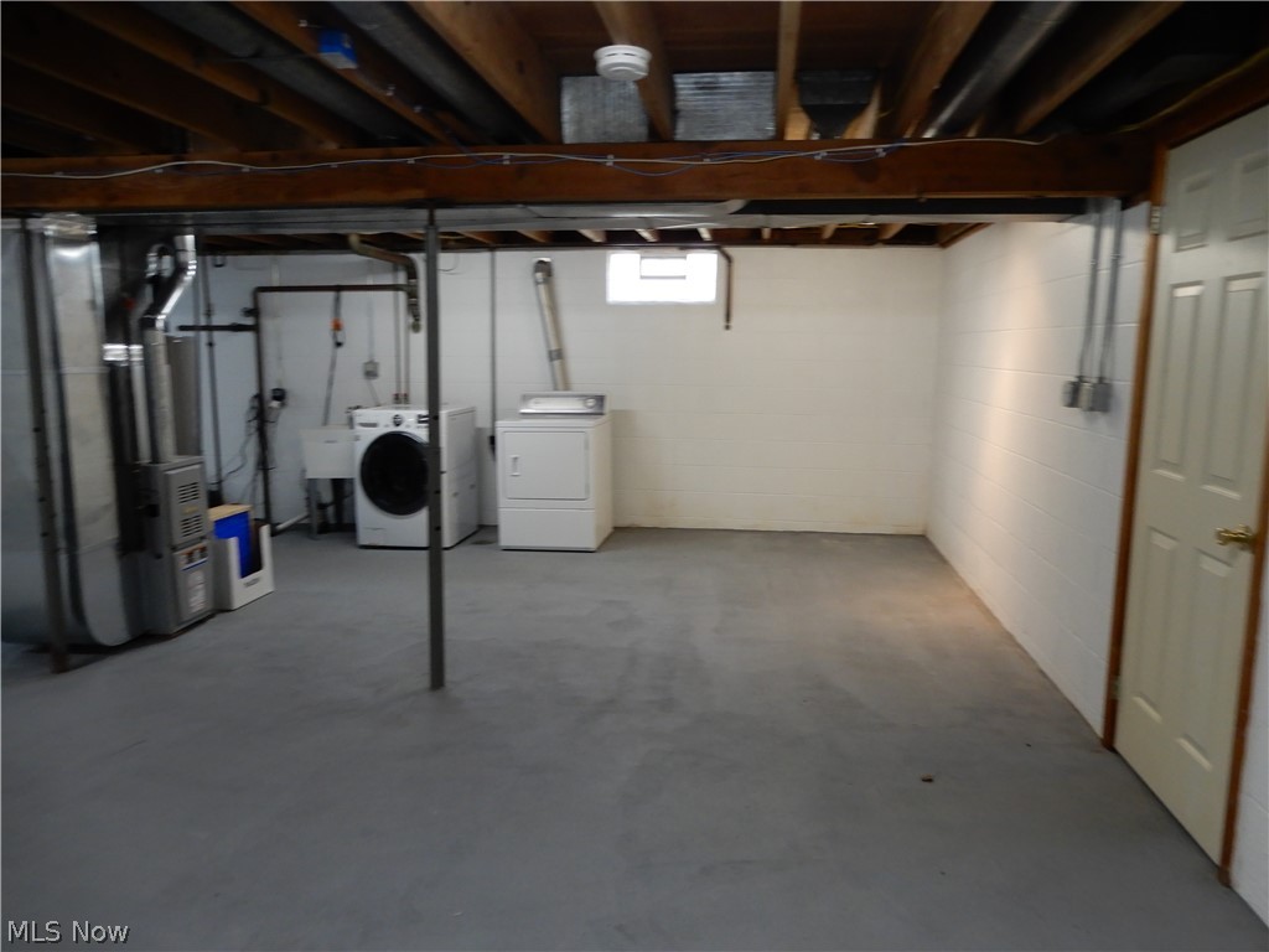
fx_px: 880
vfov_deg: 56.8
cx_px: 634
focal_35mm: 24
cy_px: 476
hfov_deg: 71.6
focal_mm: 4.3
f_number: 3.4
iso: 250
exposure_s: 1/30
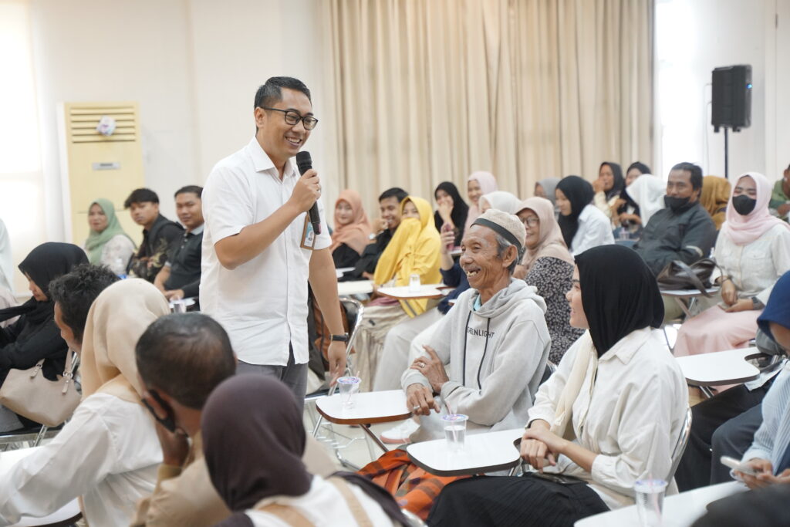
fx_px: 1251
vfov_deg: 23.8
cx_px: 395
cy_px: 264
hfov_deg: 35.0
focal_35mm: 57
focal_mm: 57
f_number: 3.5
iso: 6400
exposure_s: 1/125
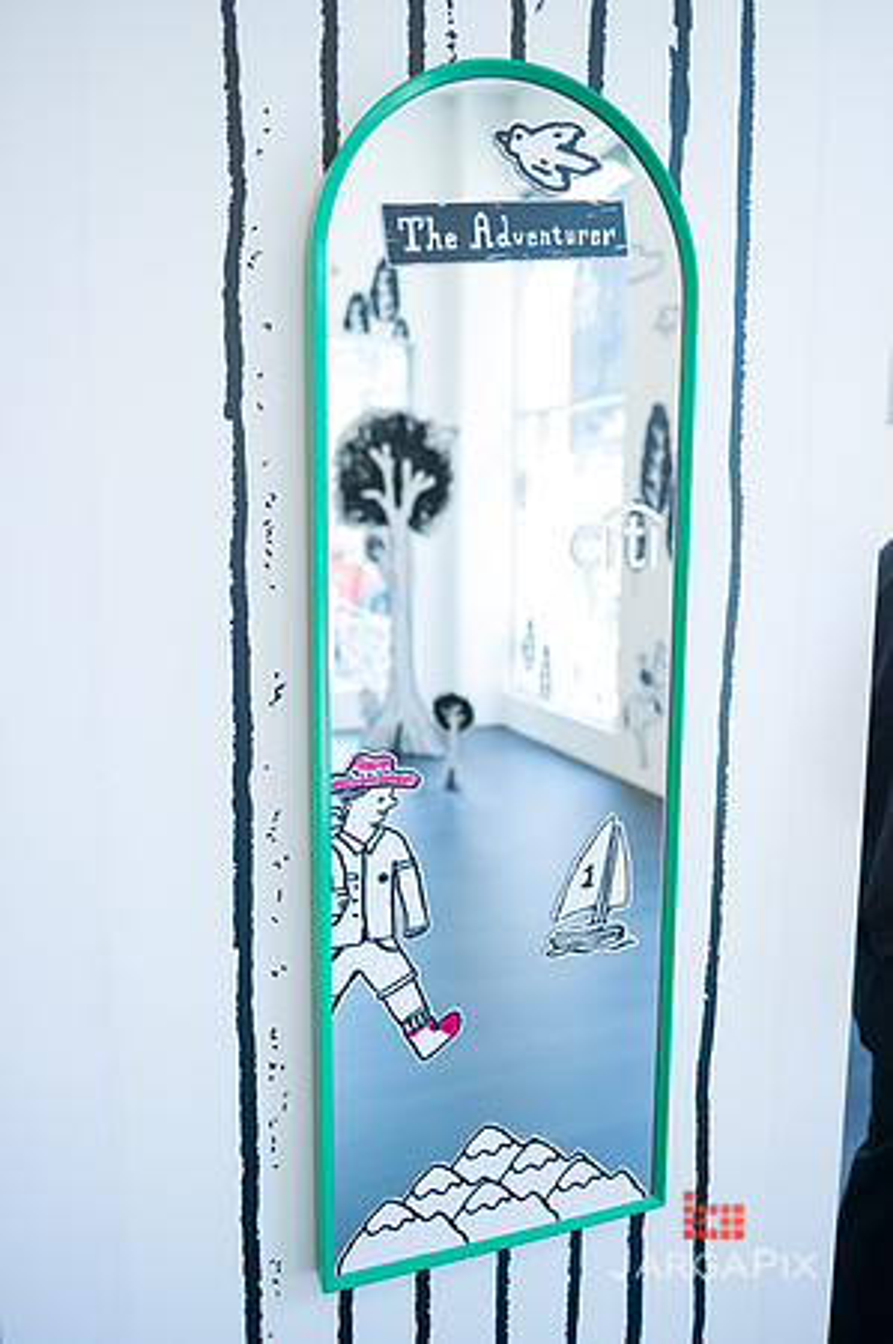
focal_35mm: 27
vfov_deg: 67.4
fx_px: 1007
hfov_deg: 47.8
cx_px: 446
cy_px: 672
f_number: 3.5
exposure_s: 1/250
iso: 1600
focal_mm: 27
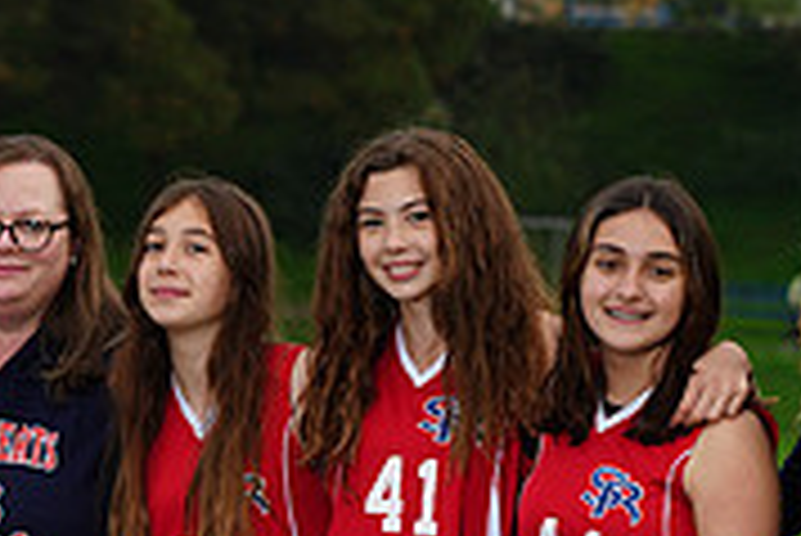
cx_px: 104
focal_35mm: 325
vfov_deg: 4.2
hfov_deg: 6.3
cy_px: 716
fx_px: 7237
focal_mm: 100
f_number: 5
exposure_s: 1/250
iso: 200
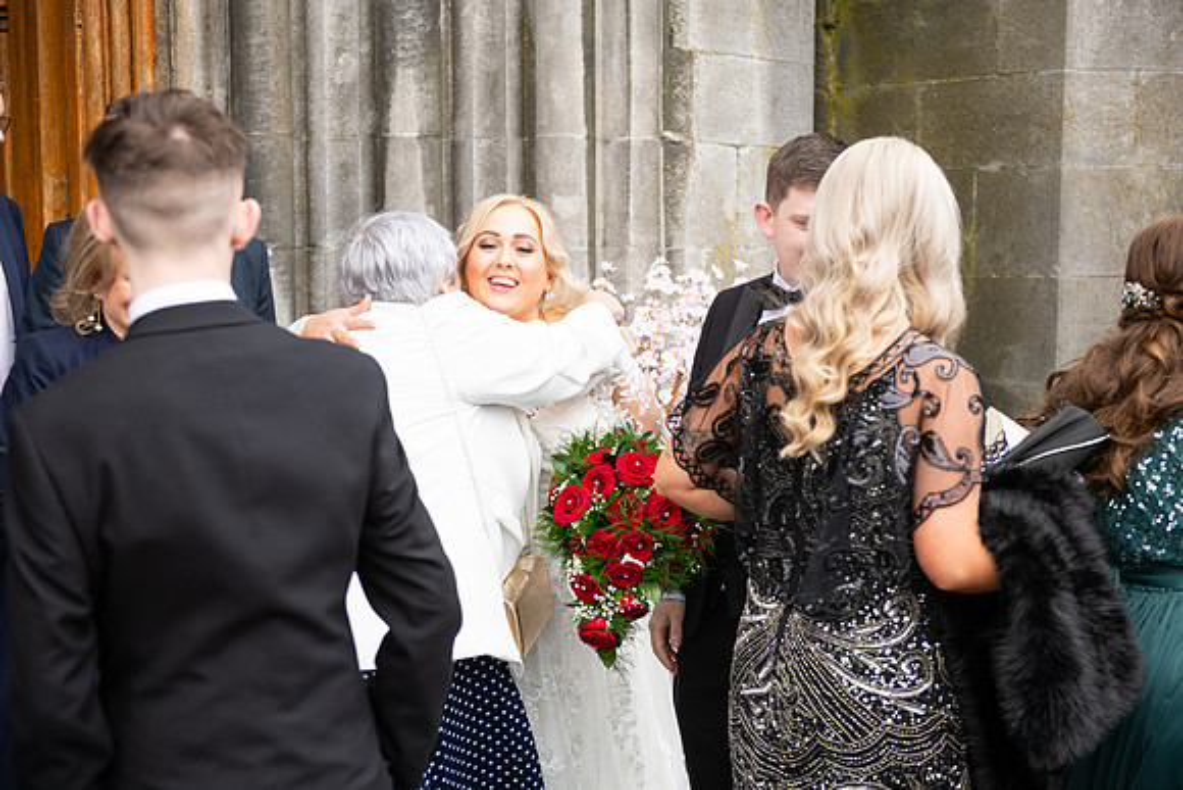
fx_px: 1643
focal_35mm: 50
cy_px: 395
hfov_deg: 39.6
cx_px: 592
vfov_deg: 27.0
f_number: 3.5
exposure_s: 1/160
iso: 125
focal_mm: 50
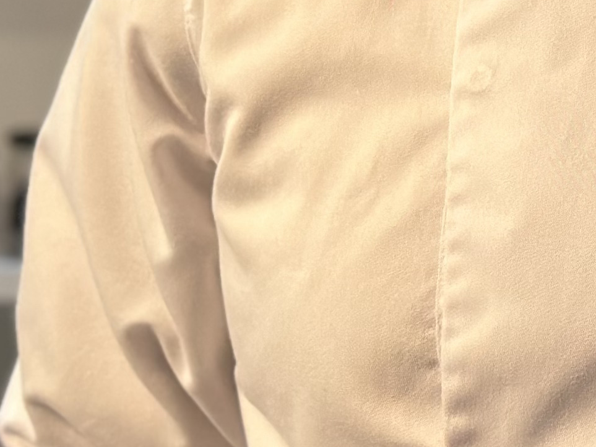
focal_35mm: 201
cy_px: -360
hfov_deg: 9.4
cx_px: 1085
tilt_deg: +3.1
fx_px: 3460
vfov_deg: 7.2
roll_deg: -1.3
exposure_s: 1/60
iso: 160
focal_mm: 6.86
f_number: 1.78
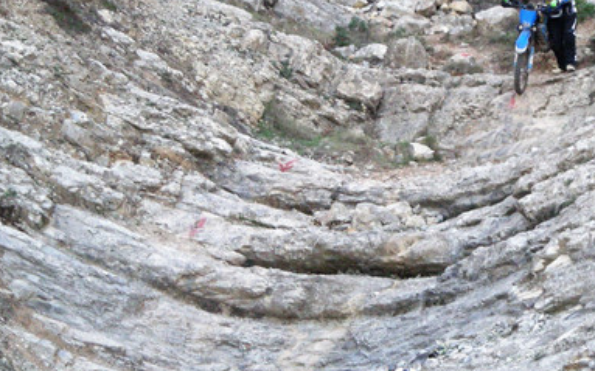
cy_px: 155
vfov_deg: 7.0
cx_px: 430
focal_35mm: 186
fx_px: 3015
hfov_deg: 11.2
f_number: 4.7
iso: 223
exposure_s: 1/125
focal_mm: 17.1
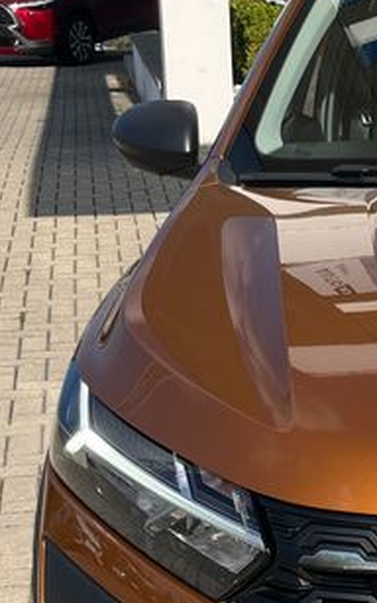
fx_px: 1512
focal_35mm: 92
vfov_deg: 22.4
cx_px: 548
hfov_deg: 13.5
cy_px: 418
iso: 50
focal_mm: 5.1
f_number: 1.6
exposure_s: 1/2899
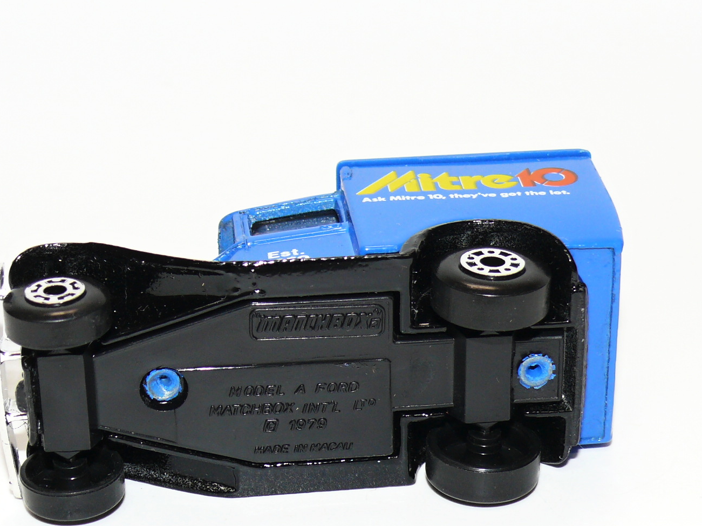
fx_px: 2170
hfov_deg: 18.4
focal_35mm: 107
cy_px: 296
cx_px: 321
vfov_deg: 13.8
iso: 100
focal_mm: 12.2
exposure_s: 1/30
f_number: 4
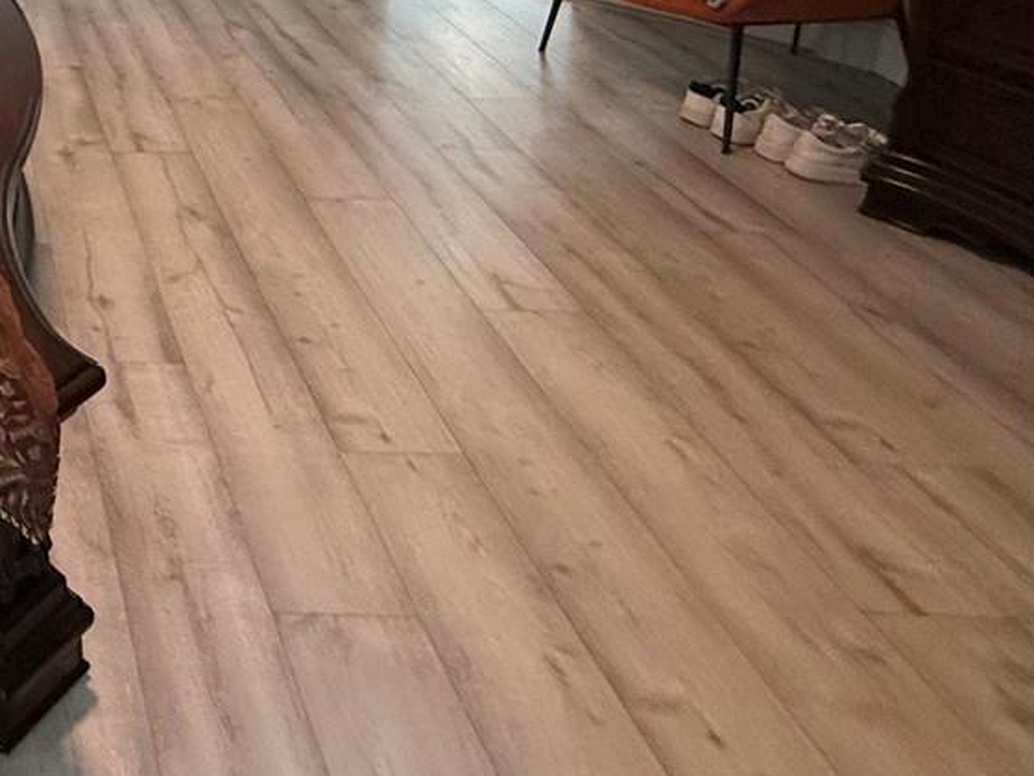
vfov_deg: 29.8
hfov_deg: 37.2
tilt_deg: -10.9
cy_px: -196
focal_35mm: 40
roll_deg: +1.5
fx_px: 1195
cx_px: -166
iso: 320
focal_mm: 2.22
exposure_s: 1/120
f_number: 2.2
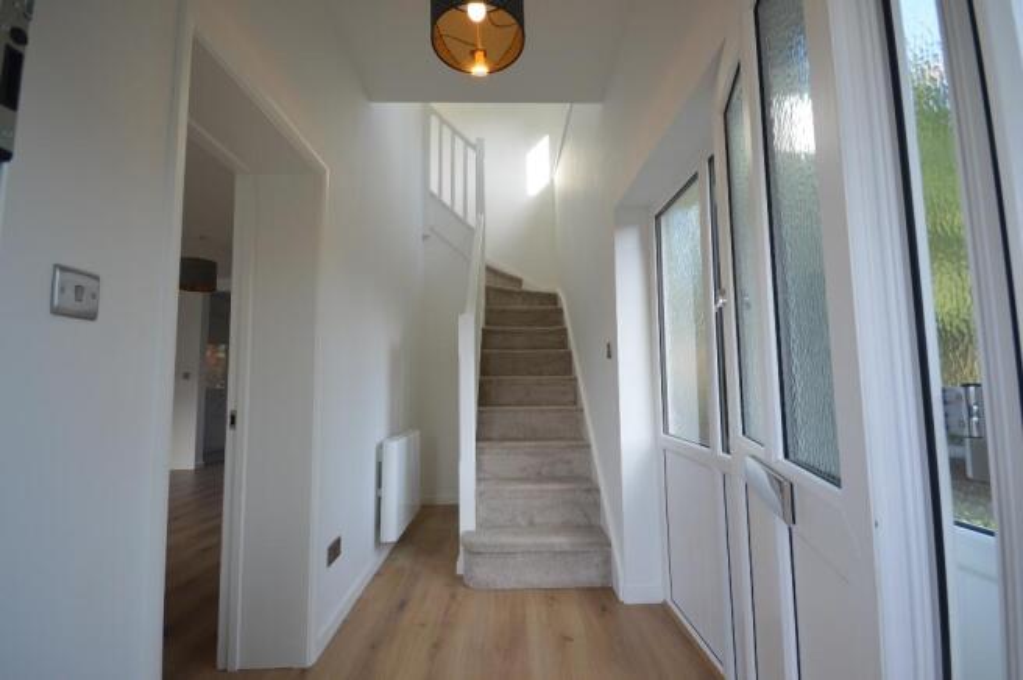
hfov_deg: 100.4
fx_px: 426
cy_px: 340
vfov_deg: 77.2
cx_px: 512
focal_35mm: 15
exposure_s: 1/125
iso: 400
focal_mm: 10
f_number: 5.6
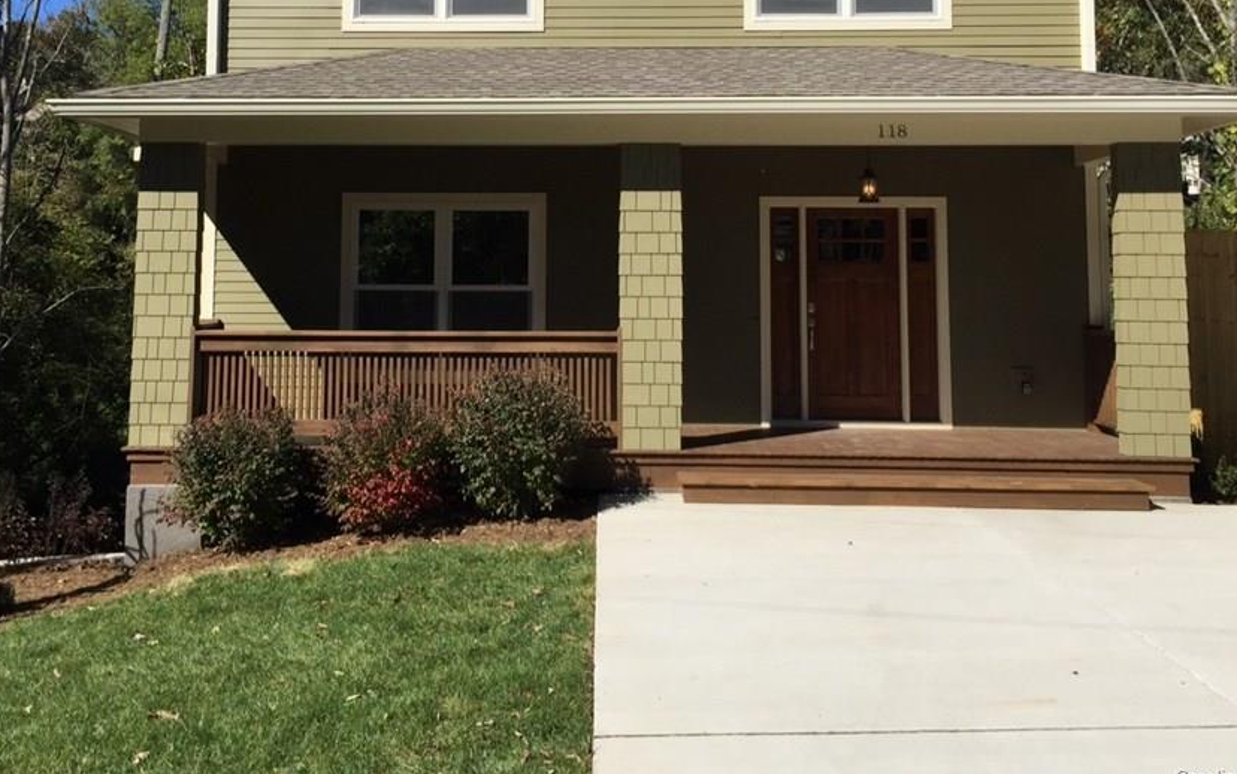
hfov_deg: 51.5
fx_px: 1281
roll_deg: -0.5
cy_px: 217
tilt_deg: +4.5
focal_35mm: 38
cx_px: 580
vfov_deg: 33.1
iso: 32
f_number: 2.2
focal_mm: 4.15
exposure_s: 1/2475
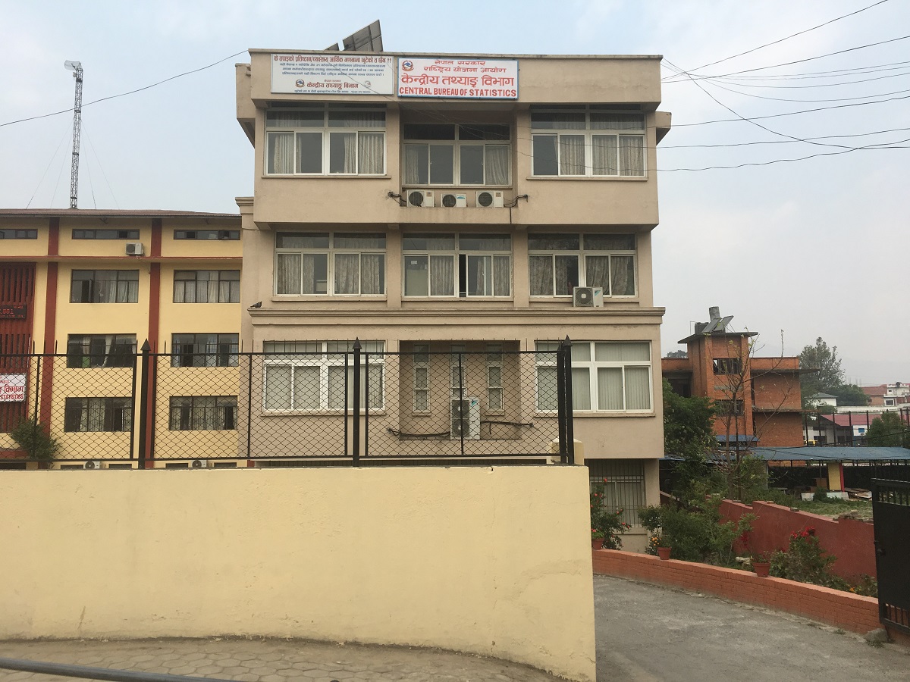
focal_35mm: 29
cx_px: 455
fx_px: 762
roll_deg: +0.5
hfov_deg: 61.7
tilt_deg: +5.9
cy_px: 341
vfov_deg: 48.2
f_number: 2.2
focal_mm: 4.15
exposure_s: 1/1508
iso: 25
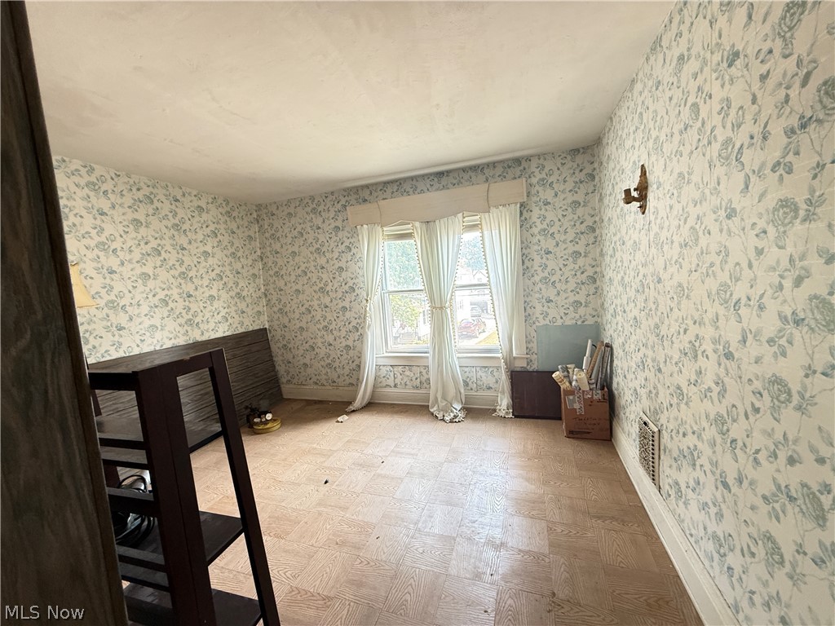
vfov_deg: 85.7
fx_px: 338
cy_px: 313
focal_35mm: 14
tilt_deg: -4.6
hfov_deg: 102.1
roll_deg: +4.2
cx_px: 418
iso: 320
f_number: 2.2
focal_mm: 2.22
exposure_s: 1/62
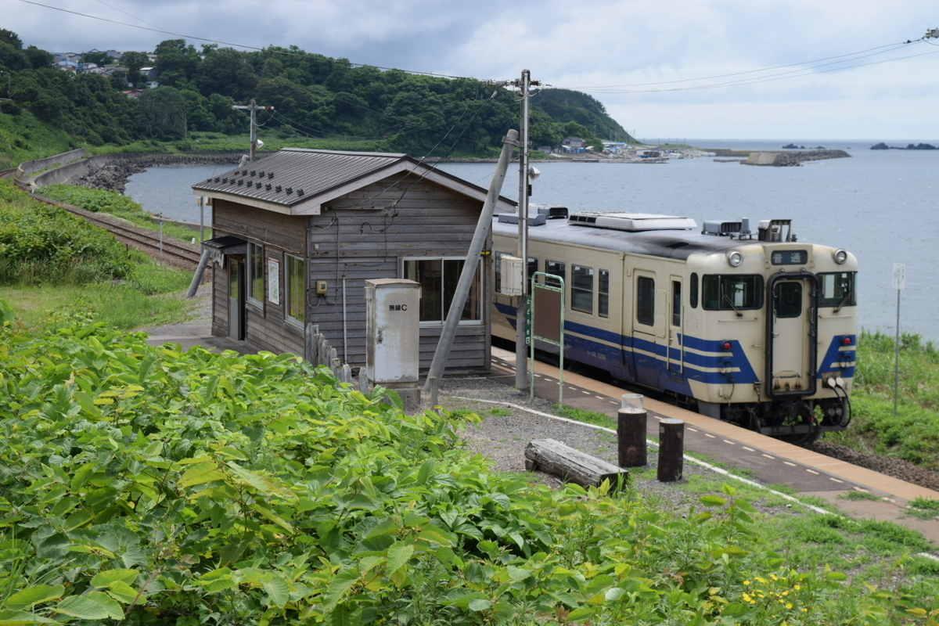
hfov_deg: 31.9
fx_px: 1643
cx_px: 470
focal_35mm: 63
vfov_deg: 21.6
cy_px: 313
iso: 250
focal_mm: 42
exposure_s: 1/1000
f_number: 7.1
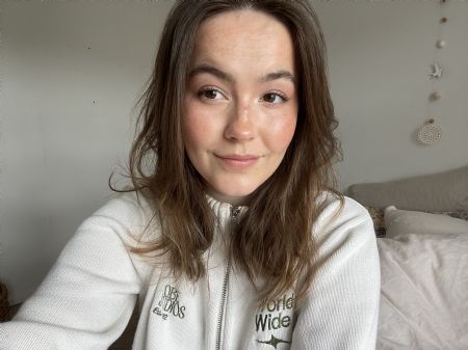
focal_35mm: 23
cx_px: 234
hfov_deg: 74.0
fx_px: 311
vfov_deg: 58.8
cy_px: 175
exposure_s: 1/60
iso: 160
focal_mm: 2.71
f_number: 2.2
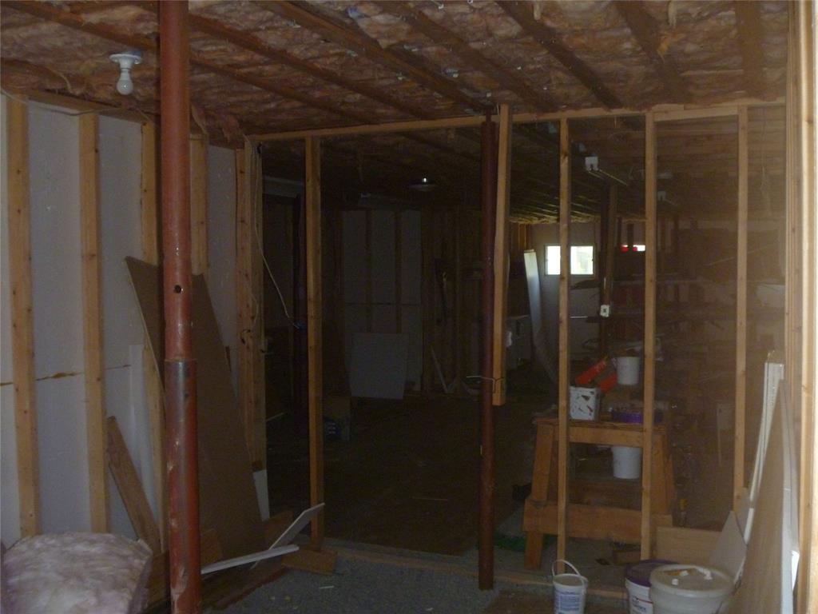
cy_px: 307
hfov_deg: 52.6
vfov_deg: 40.7
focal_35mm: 35
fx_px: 827
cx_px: 409
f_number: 3.5
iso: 400
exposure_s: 1/125
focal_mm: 6.3
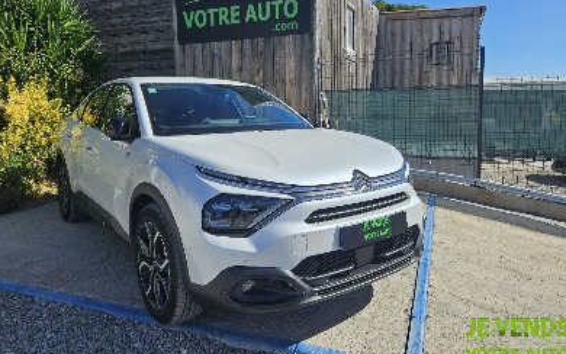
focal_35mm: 26
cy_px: 147
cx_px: 276
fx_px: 401
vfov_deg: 47.4
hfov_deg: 70.4
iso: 25
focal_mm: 5.4
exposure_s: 1/1994
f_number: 1.8
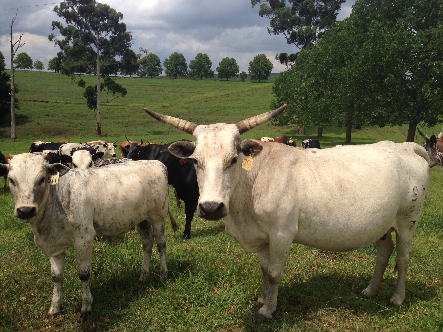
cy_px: 166
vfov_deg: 42.9
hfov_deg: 55.4
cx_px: 222
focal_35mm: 33
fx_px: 422
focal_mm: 4.12
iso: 50
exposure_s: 1/2857
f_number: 2.4
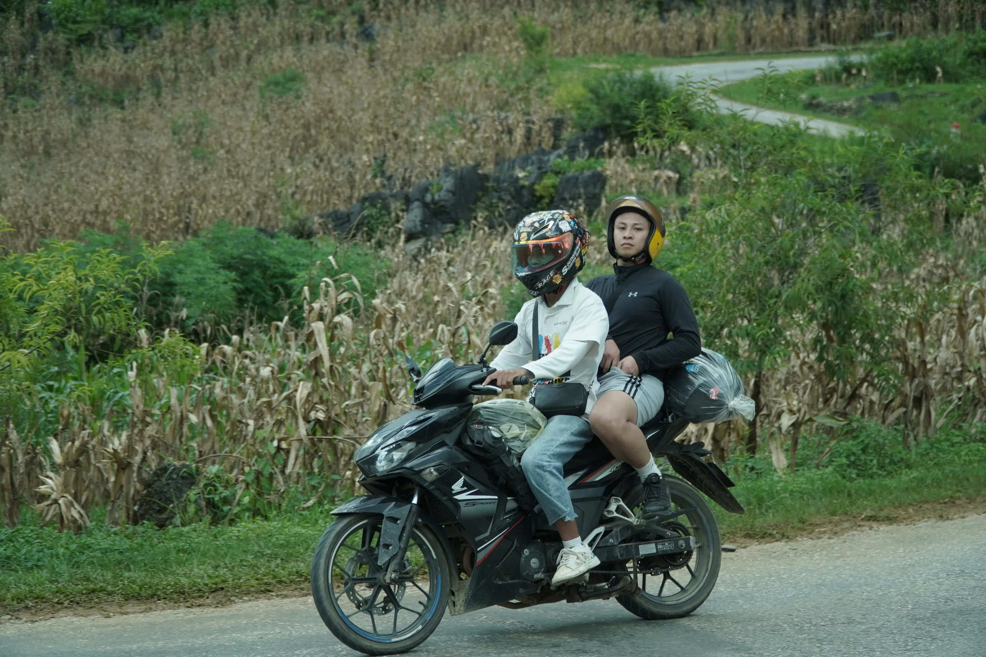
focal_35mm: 68
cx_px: 493
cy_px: 328
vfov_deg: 20.2
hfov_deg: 29.9
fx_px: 1849
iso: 320
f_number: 4
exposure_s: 1/800
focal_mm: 45
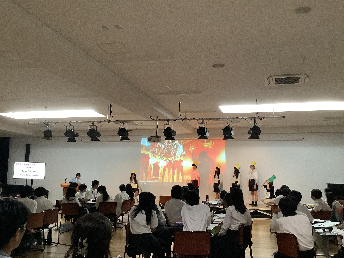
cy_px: 135
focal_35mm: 34
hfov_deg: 53.9
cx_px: 184
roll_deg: -0.8
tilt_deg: +7.6
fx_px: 338
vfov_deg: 41.8
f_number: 2.4
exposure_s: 1/25
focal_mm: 3.3
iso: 400
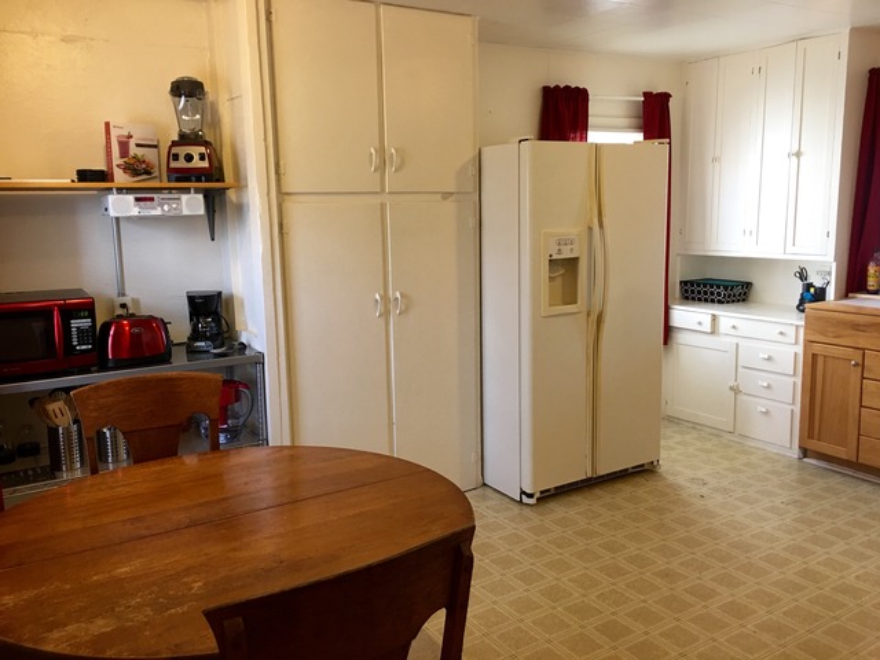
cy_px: 330
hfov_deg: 61.7
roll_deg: +2.0
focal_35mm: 29
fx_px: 737
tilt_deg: -7.7
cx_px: 440
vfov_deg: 48.2
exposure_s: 1/15
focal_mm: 4.15
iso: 40
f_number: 2.2
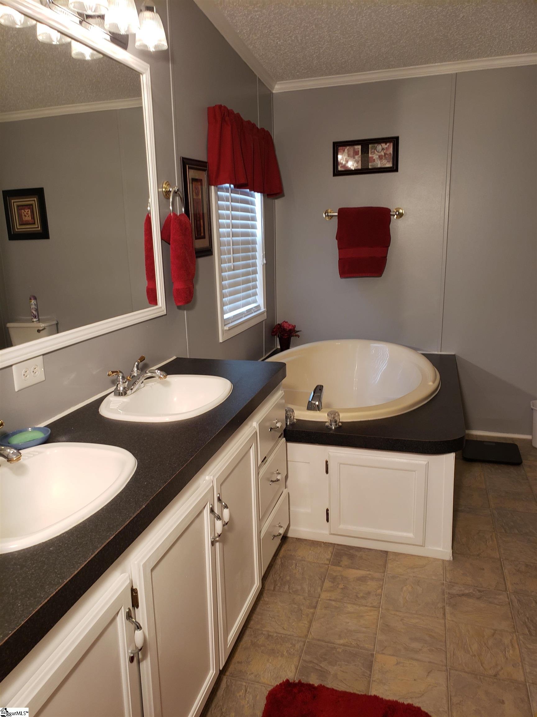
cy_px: 358
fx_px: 538
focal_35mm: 26
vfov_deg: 67.3
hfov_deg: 53.1
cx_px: 268
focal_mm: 4.3
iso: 80
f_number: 2.4
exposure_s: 1/60
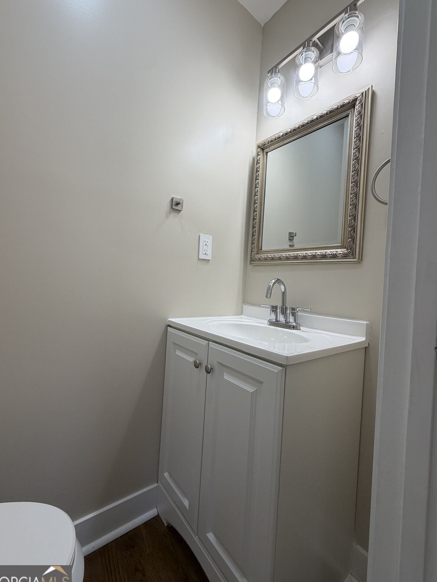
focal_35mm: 15
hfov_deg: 81.7
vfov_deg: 98.1
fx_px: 252
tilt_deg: +0.3
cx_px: 212
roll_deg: -3.6
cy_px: 285
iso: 64
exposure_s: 1/120
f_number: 2.2
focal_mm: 2.22
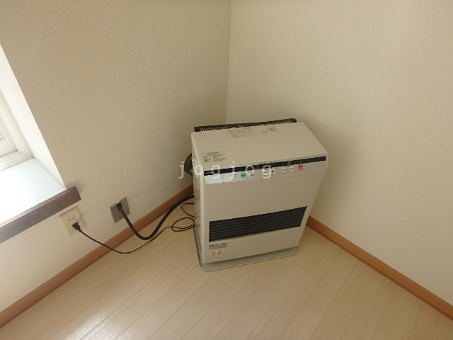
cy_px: 170
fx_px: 275
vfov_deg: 63.4
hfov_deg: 79.0
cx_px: 226
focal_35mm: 21
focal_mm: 3.7
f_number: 3.5
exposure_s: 1/80
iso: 125
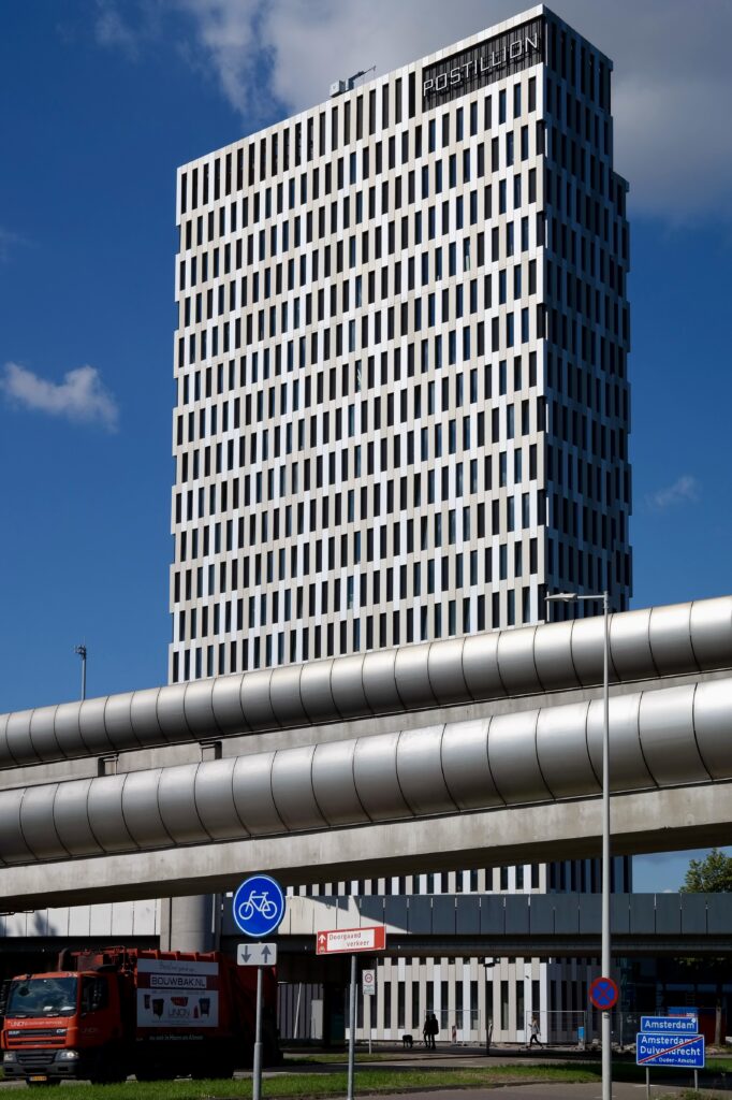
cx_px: 366
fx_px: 1526
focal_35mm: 50
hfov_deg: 27.0
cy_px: 550
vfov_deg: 39.6
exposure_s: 1/400
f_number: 8
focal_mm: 33
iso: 100
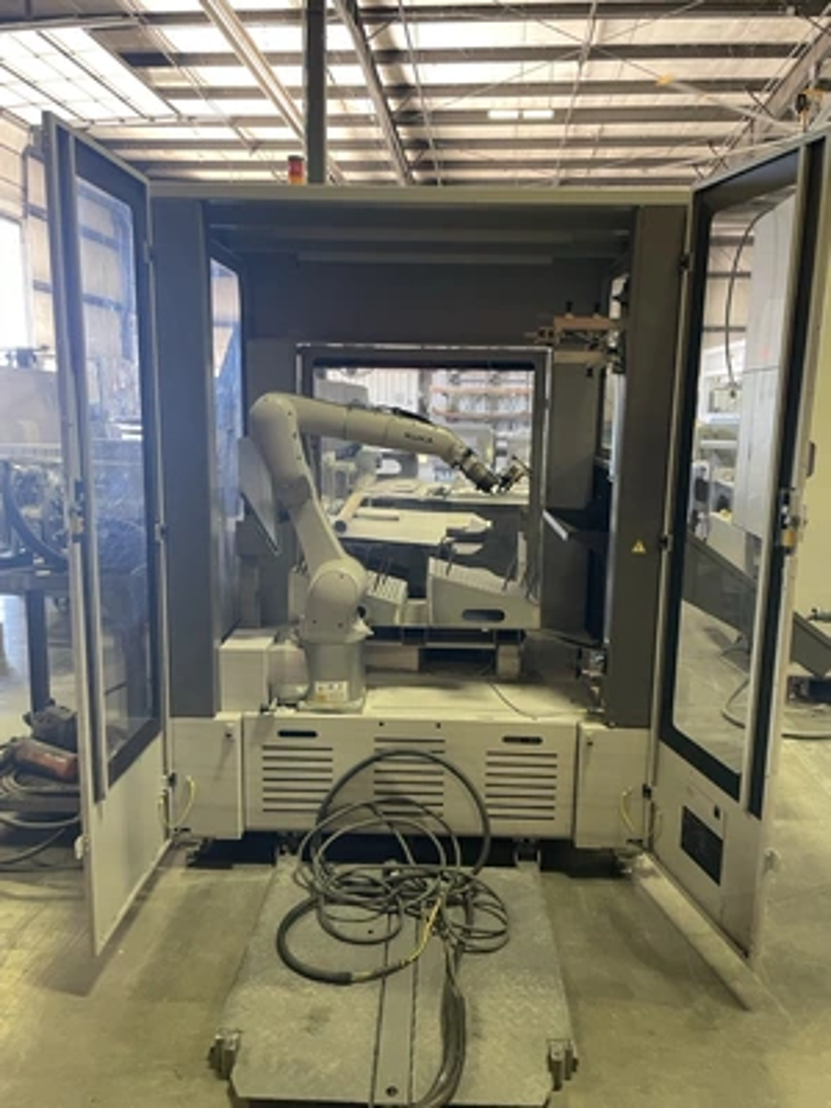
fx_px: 832
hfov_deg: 53.1
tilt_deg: -9.2
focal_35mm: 26
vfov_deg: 67.3
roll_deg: +0.3
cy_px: 554
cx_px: 416
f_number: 1.6
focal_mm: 4.2
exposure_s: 1/60
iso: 200
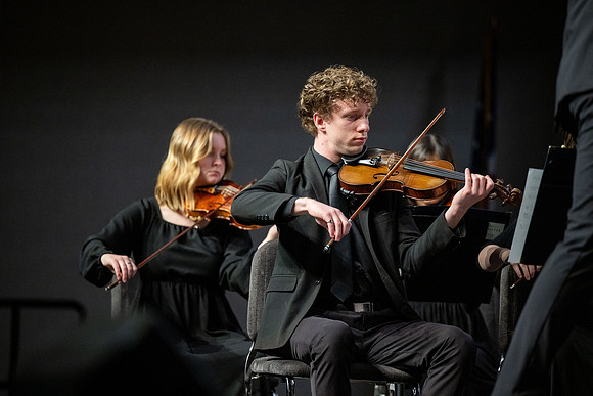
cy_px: 198
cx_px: 296
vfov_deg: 6.9
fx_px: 3295
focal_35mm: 200
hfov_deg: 10.3
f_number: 2.8
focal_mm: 200
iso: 2500
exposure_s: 1/400
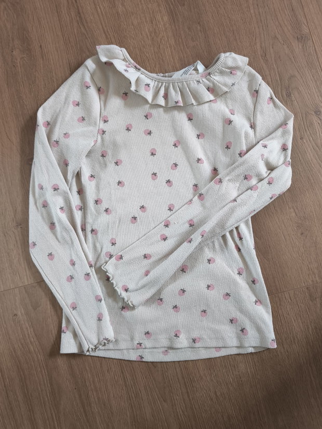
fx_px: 285
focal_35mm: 23
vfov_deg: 73.9
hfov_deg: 58.9
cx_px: 161
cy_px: 214
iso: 640
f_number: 1.6
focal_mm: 6.57
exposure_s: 1/33.3
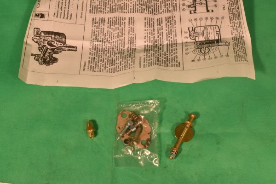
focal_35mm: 57
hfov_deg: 35.1
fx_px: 437
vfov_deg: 23.8
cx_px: 138
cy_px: 92
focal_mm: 38
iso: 500
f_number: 18
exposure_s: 1/60
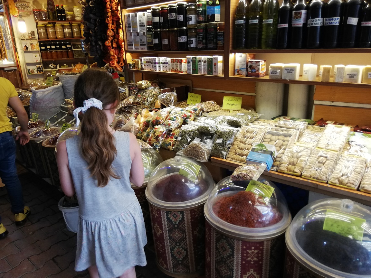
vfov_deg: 53.1
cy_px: 139
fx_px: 279
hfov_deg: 67.3
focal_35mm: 26
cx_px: 186
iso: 200
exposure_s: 1/50
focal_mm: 3.81
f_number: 2.2
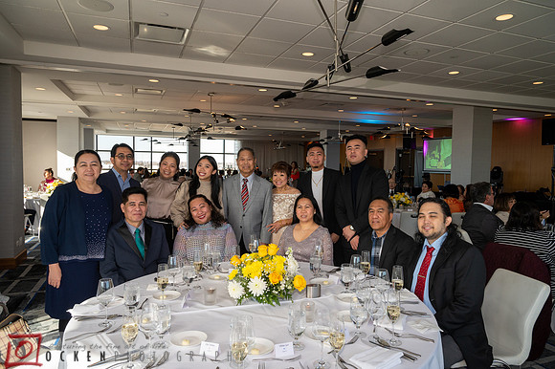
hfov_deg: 70.5
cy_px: 184
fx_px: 393
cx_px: 278
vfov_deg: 50.4
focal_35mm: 26
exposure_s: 1/250
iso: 1000
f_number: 7.1
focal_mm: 25.5
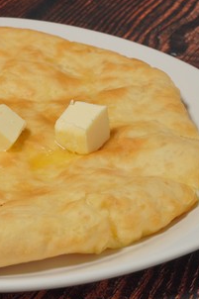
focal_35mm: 117
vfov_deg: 17.5
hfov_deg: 11.6
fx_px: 969
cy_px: 151
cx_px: -10
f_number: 11
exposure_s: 1/15
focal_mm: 49
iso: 400
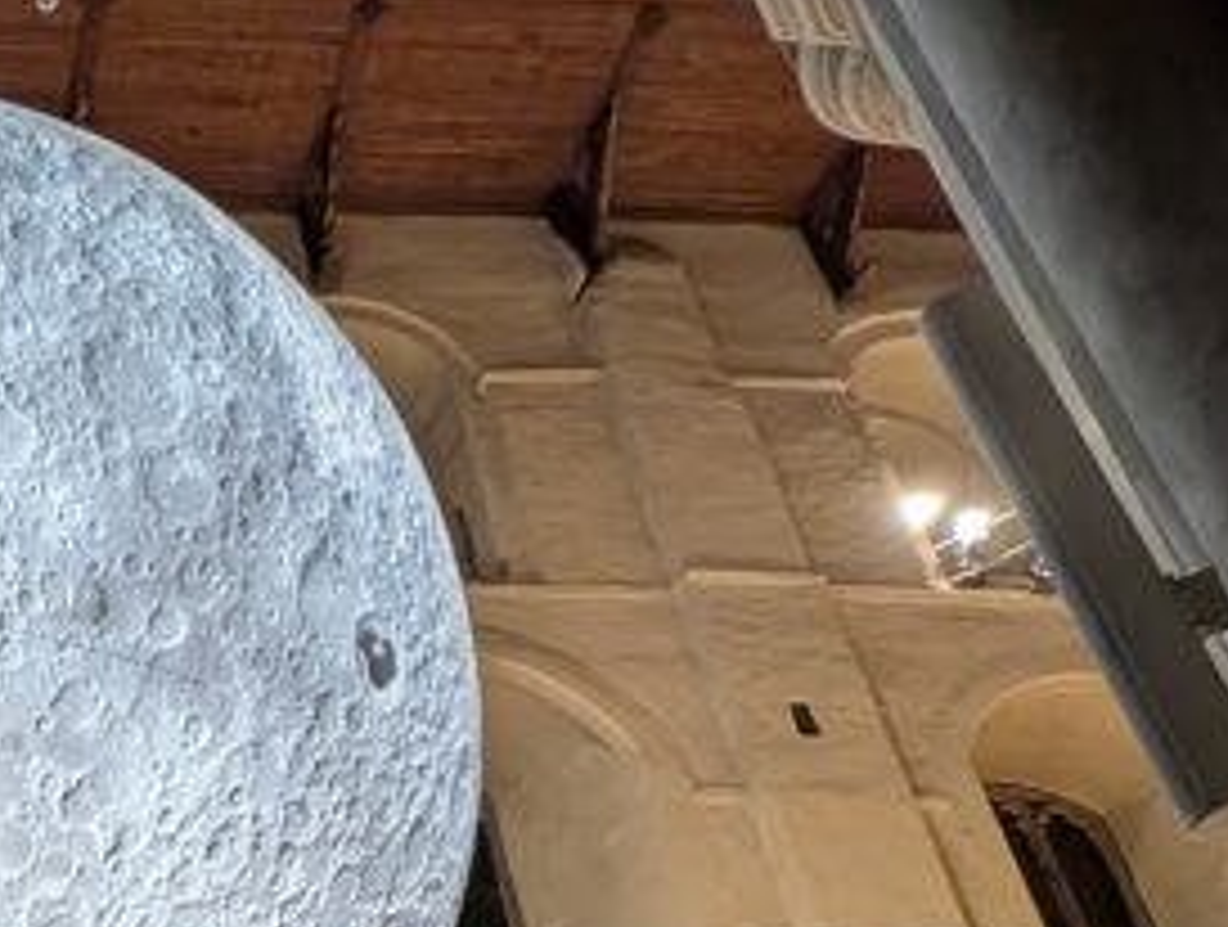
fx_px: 1600
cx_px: -265
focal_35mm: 45
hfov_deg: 33.6
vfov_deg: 28.7
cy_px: 1069
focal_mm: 2.23
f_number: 1.95
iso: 677
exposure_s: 1/25
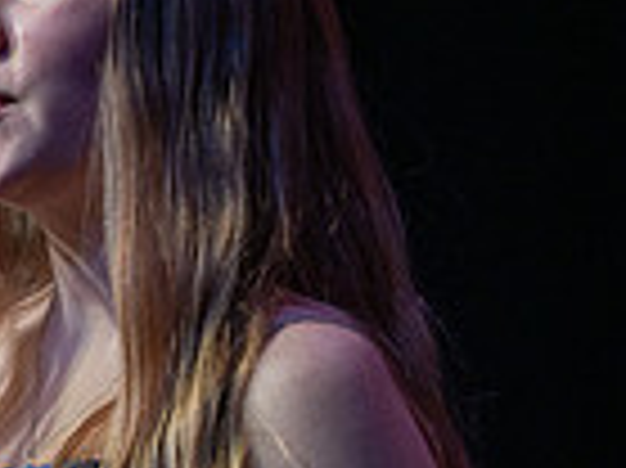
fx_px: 16804
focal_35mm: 930
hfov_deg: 2.1
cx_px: -4
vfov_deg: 1.6
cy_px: 669
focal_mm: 185
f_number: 2.8
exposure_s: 1/320
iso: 450
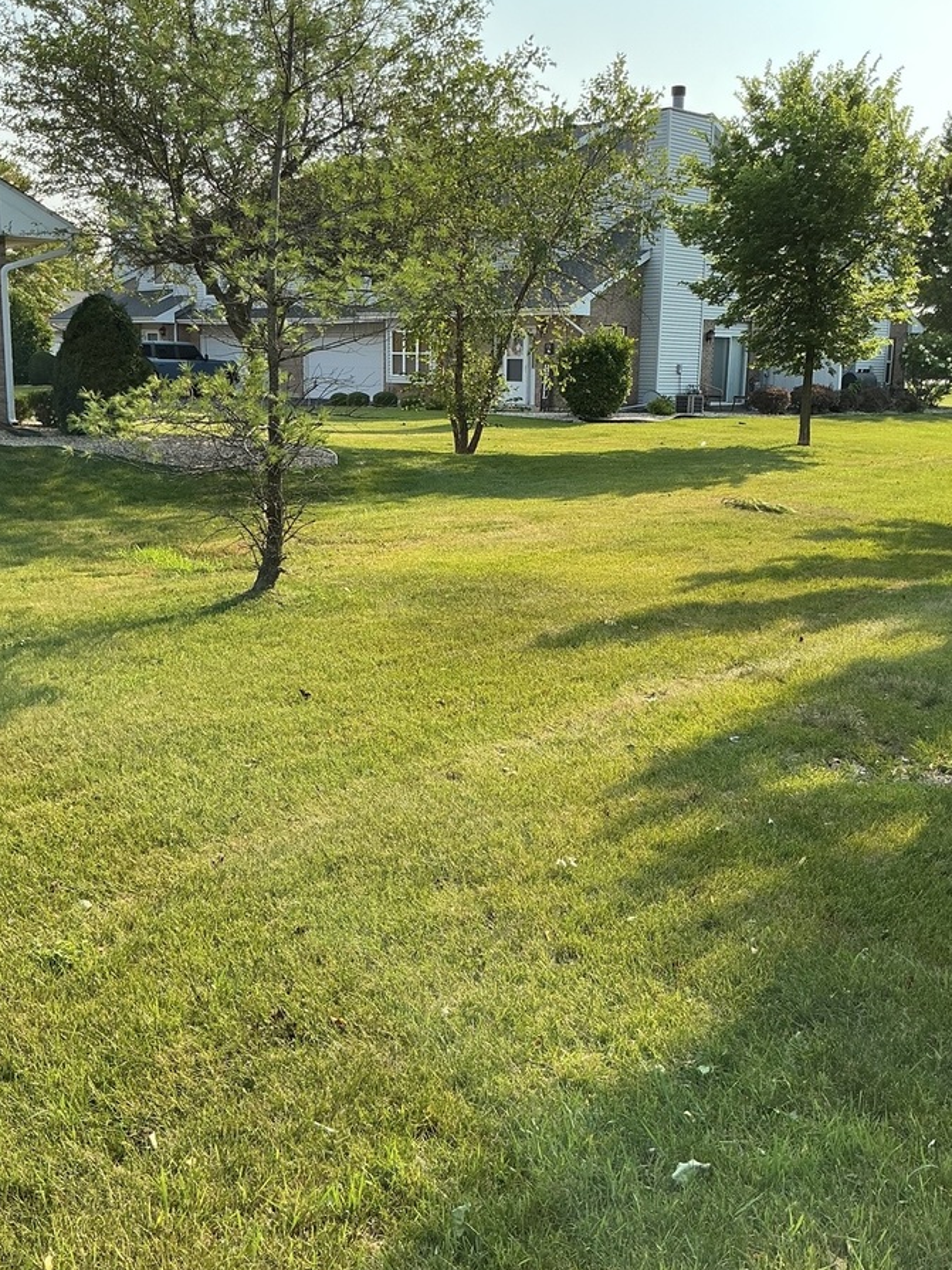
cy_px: 617
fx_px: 1284
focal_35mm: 35
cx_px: 482
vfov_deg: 52.6
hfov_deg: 40.7
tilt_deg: -11.7
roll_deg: -0.4
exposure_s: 1/719
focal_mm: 3
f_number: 1.8
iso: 25
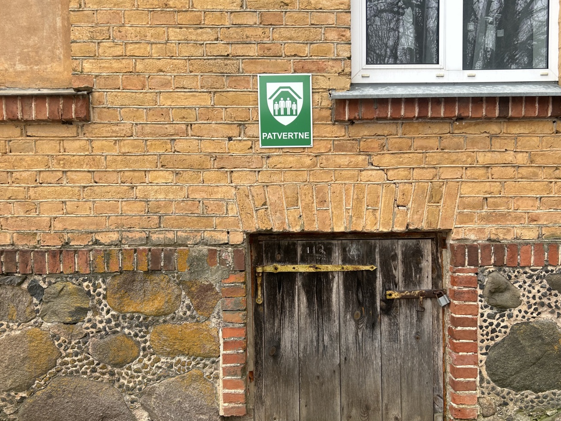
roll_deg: +0.4
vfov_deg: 45.3
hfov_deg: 58.3
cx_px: 304
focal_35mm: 31
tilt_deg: -2.8
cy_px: 248
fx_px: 502
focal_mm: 5.7
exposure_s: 1/229
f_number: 1.5
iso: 40
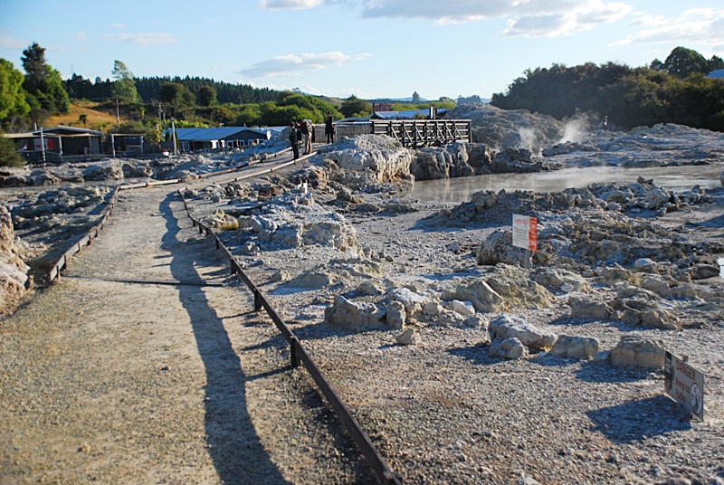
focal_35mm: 46
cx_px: 362
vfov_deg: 29.0
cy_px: 242
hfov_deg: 42.3
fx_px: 937
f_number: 4.2
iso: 400
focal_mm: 31
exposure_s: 1/2000
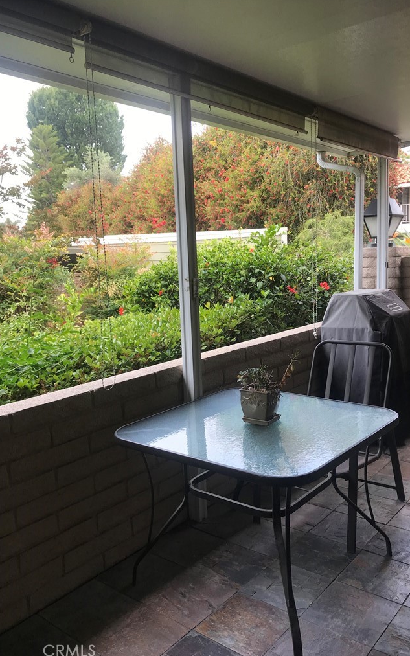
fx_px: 536
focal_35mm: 30
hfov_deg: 41.8
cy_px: 328
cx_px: 210
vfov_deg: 62.9
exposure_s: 1/418
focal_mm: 3.99
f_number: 1.8
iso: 20
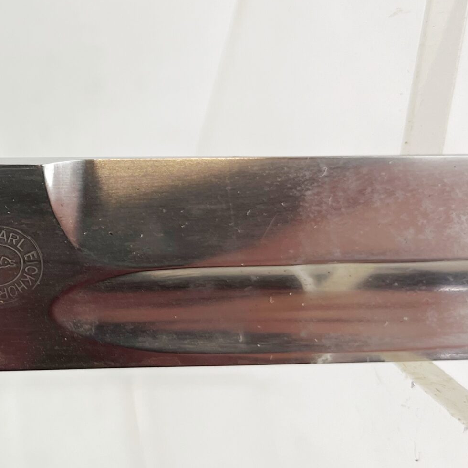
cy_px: 193
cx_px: -72
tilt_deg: -45.5
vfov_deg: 28.6
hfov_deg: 26.0
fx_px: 918
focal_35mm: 60
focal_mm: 5.1
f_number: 1.6
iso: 32
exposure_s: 1/113
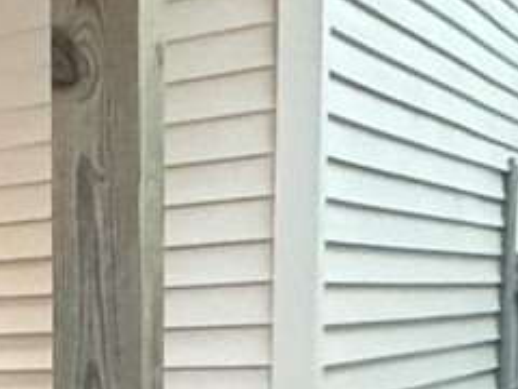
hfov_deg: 13.8
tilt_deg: -3.2
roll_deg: +4.2
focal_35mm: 84
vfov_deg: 16.9
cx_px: -812
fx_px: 1257
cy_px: 454
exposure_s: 1/40
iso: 1250
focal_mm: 2.22
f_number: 2.2
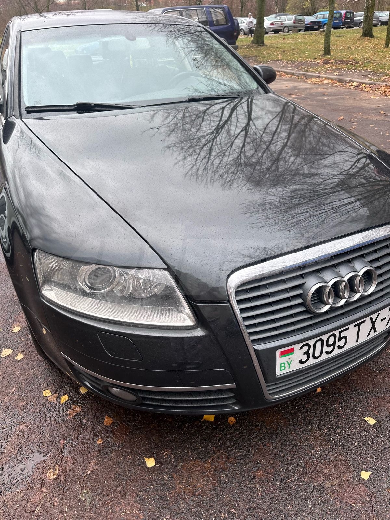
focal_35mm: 24
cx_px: 195
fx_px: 361
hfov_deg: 56.8
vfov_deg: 71.6
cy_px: 260
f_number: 1.78
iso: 64
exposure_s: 1/186
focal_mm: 6.86
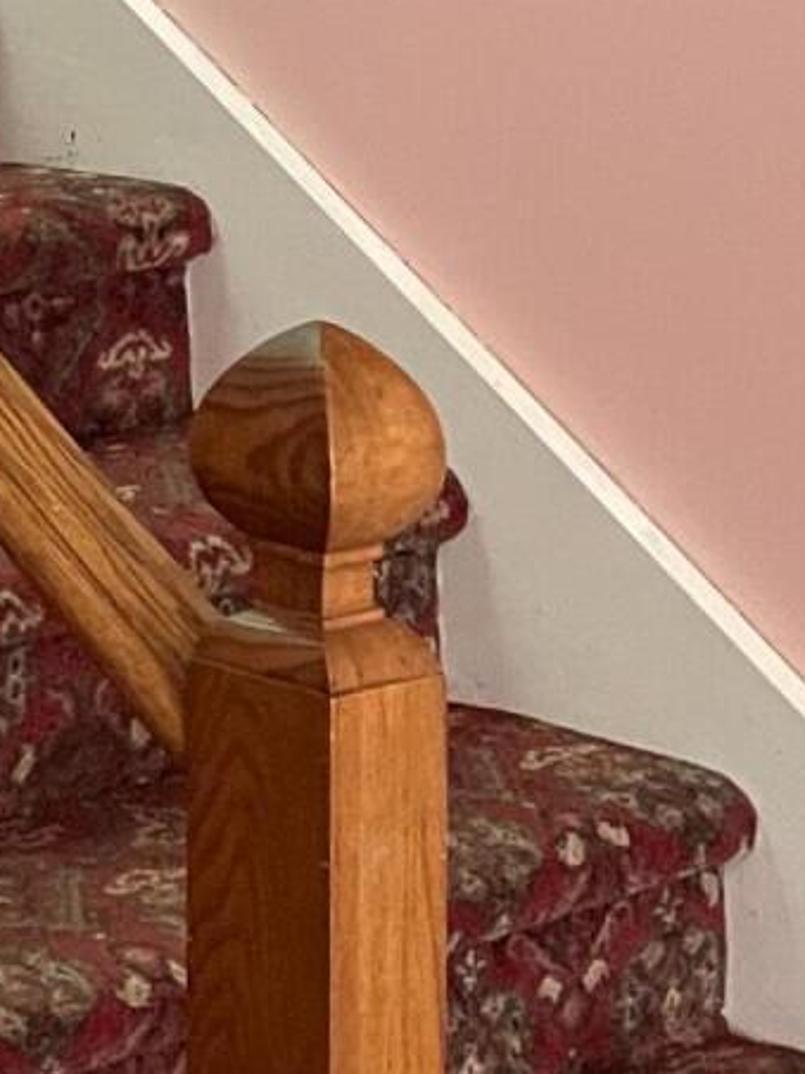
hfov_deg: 11.4
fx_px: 3566
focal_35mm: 115
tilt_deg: -3.5
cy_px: -29
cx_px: -876
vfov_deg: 16.7
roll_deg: +2.1
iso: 640
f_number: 1.6
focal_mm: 4.2
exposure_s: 1/40
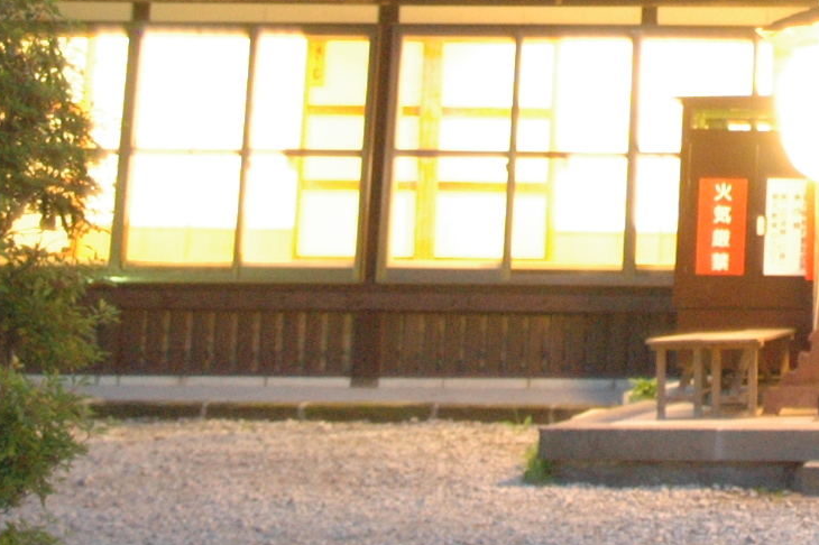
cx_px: 1171
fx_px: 2092
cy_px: -151
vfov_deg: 14.3
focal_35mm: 92
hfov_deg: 19.7
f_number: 1.8
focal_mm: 20
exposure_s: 1/3
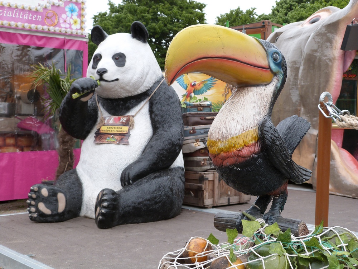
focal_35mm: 47
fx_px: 486
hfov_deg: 40.4
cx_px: 179
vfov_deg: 30.9
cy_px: 134
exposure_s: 1/200
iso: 100
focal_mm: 8.5
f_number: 4
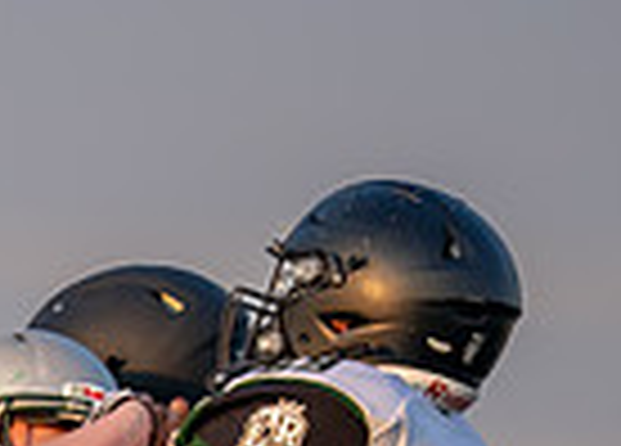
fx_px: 20312
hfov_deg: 1.7
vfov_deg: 1.3
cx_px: -917
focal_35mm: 1150
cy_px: 986
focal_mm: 200
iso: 400
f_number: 2.8
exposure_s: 1/2500
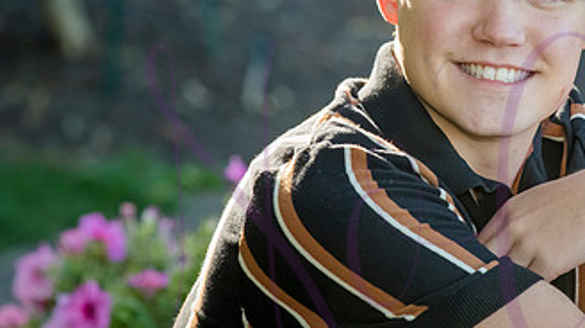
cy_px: 69
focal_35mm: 269
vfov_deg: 4.5
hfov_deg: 8.0
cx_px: 446
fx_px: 4170
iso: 800
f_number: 7.1
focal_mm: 145
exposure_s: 1/400
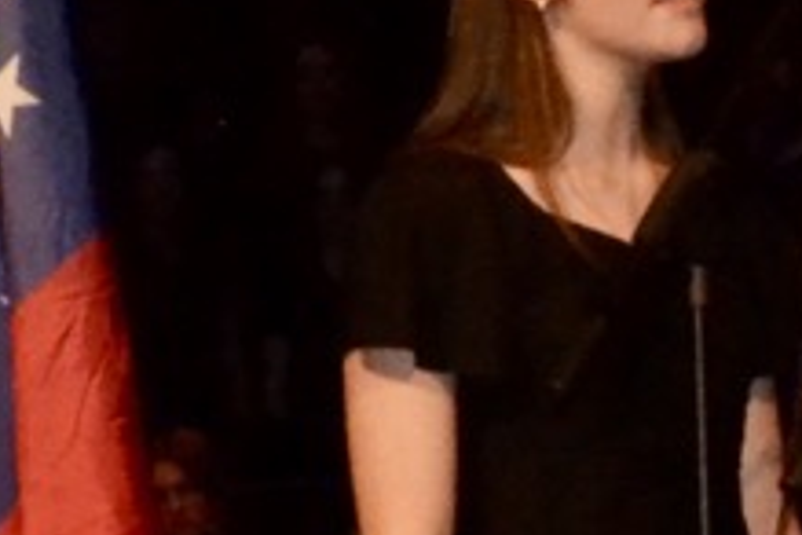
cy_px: 945
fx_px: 6215
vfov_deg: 4.9
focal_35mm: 279
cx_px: 1615
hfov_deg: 7.1
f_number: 20
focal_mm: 34
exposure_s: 1/60
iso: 3200
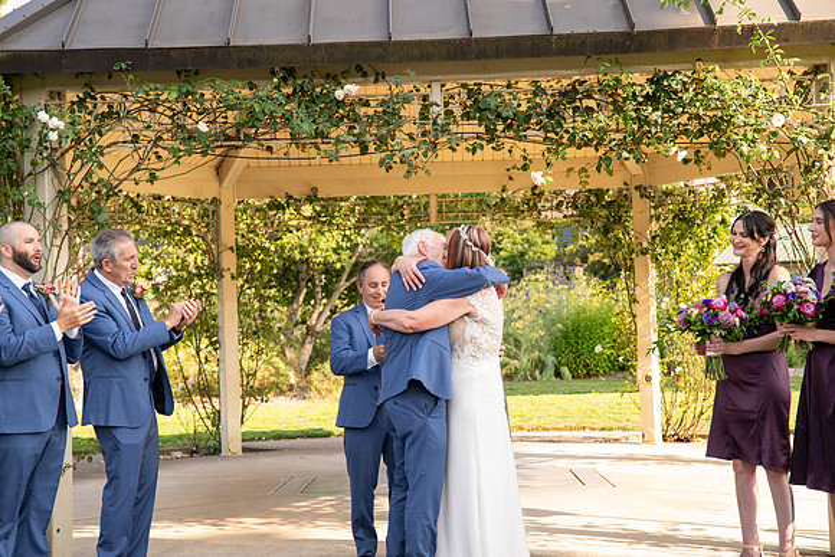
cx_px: 418
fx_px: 1624
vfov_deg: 19.5
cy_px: 278
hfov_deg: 28.8
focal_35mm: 70
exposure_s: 1/400
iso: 640
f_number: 5.6
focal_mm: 70
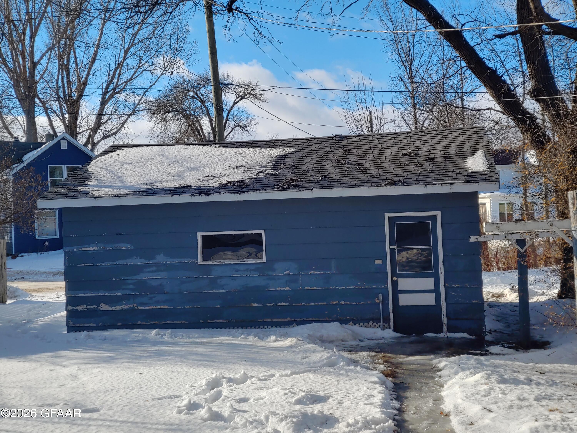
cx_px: 288
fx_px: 833
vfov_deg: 29.1
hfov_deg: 38.2
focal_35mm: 50
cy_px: 216
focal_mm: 5.88
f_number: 2.4
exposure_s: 1/606
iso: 50
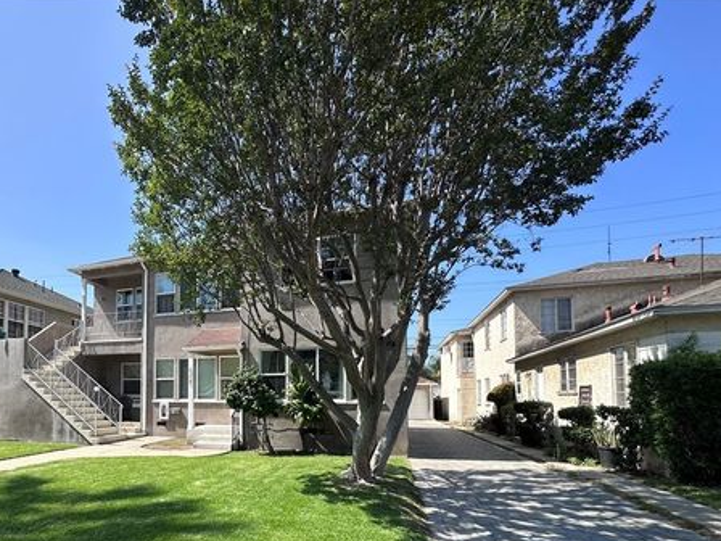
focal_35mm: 20
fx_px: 417
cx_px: 232
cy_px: 380
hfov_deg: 78.7
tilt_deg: +2.5
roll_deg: -1.3
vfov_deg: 63.5
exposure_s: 1/1247
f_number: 2.2
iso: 40
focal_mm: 2.22
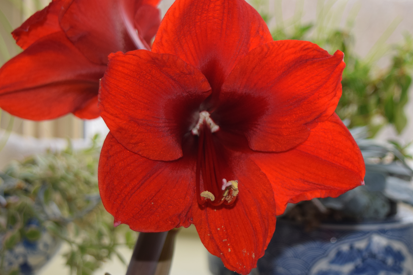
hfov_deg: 22.3
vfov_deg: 15.0
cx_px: 259
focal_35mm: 91
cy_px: 115
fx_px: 1044
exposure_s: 1/125
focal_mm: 40
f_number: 4.8
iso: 400
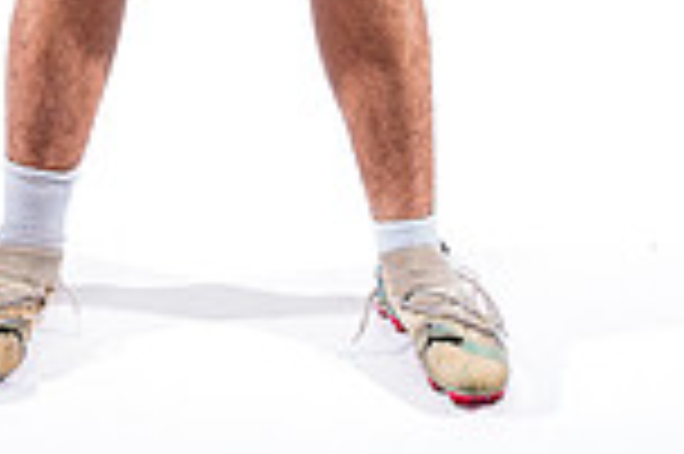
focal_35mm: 132
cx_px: 252
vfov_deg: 9.5
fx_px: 2505
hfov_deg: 15.5
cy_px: -526
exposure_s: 1/250
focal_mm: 44.6
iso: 250
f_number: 4
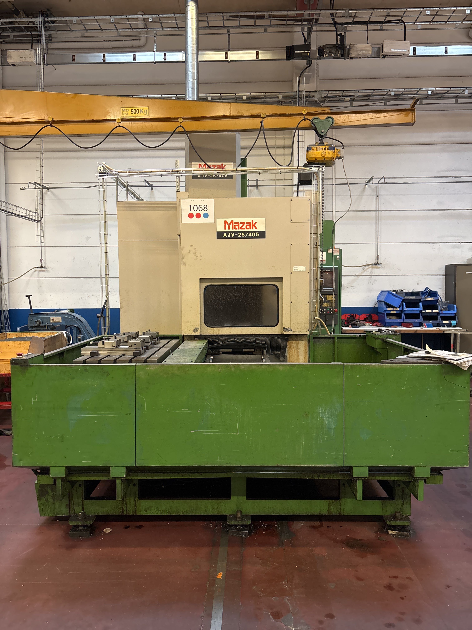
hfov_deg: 53.1
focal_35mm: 26
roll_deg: -0.3
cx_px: 236
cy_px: 315
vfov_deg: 67.3
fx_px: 473
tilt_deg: -2.1
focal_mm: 5.96
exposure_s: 1/33
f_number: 1.6
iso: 400
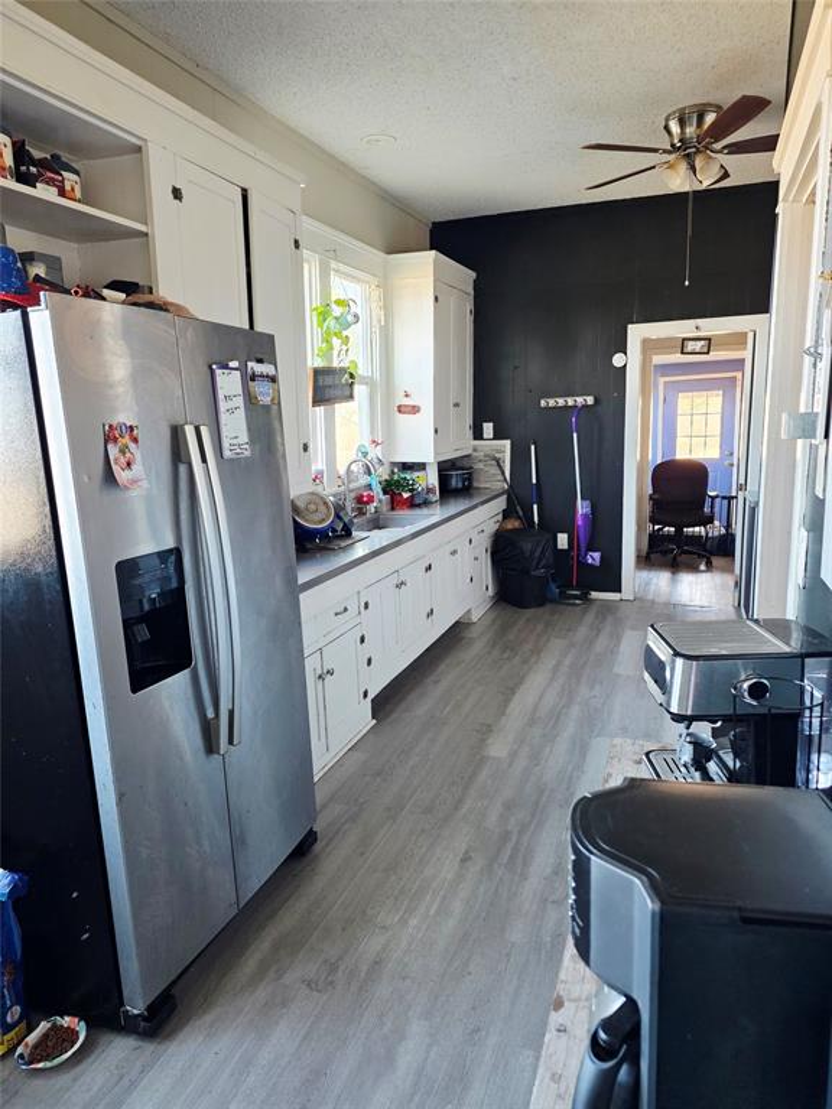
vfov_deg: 73.9
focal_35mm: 23
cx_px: 416
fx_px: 737
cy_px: 554
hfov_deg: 58.9
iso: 500
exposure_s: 1/120
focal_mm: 6.25
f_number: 1.7
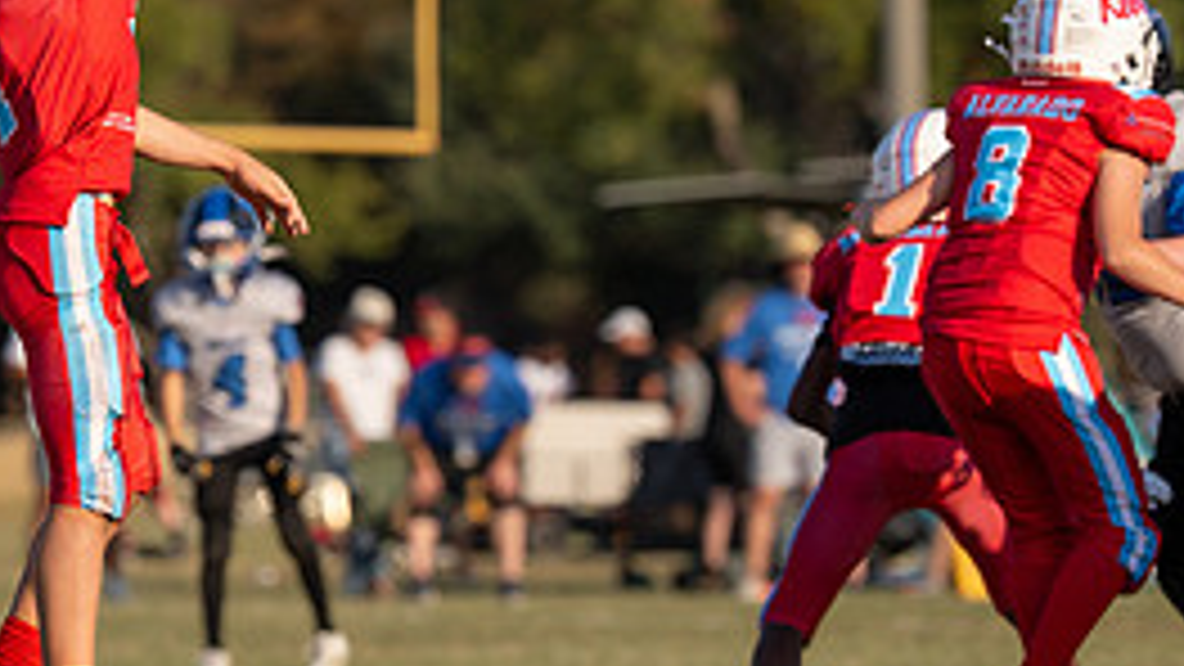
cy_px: 370
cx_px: 184
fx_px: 11963
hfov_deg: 5.7
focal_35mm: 381
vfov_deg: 3.2
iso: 125
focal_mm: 147
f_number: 3.2
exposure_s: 1/2500
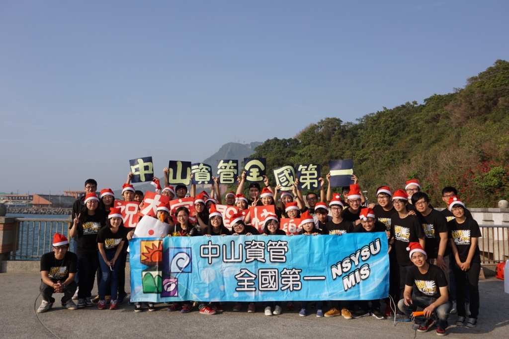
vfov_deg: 41.7
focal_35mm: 32
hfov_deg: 59.5
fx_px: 445
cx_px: 254
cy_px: 170
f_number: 9
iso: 100
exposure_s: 1/250
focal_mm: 21
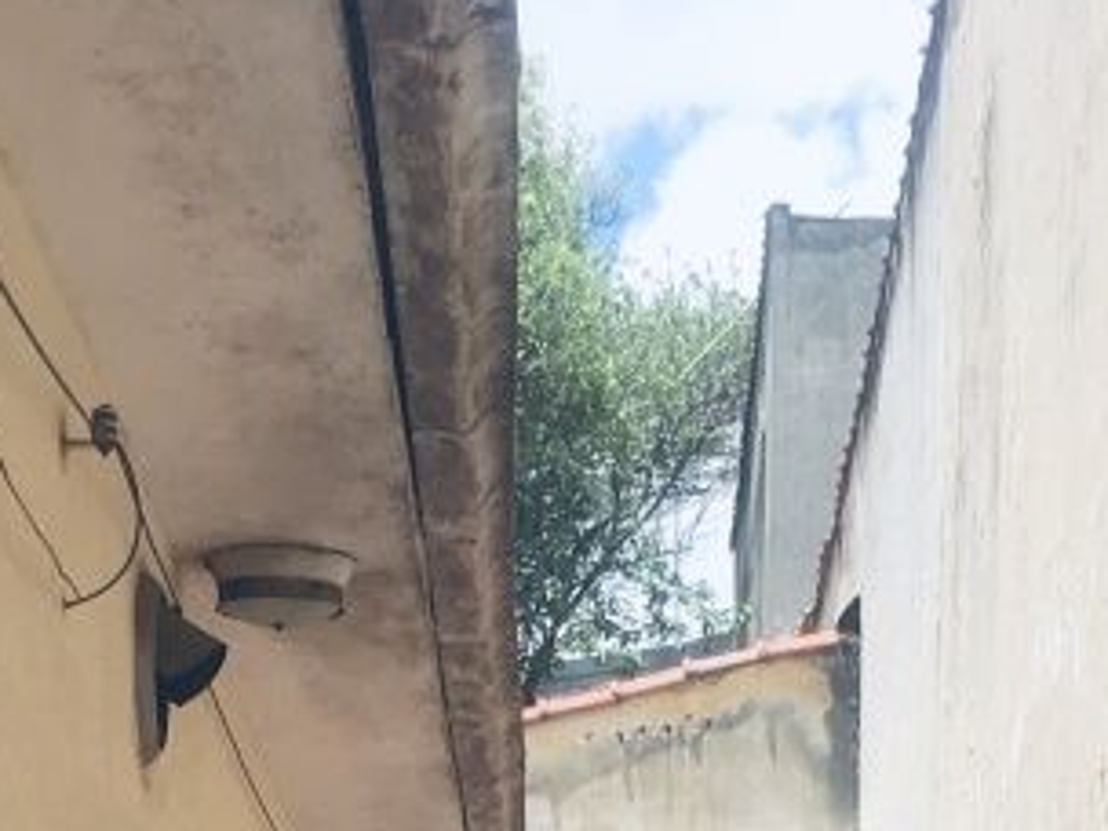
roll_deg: -0.6
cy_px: 1706
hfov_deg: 16.1
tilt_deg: -2.5
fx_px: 3905
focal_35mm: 122
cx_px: 328
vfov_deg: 11.0
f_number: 2.2
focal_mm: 4.15
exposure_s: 1/810
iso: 25
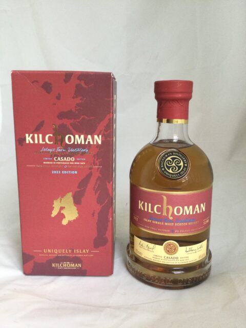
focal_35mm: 31
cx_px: 123
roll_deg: +1.3
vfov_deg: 58.4
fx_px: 294
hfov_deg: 45.4
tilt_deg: -11.4
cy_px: 164
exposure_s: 1/33
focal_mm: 3.3
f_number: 2.4
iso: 80
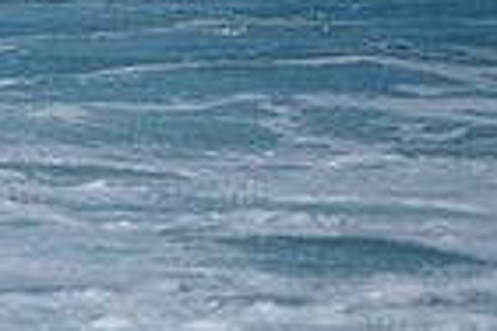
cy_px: -157
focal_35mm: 2054
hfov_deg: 1.0
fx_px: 28354
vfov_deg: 0.7
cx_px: -419
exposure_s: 1/2000
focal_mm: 500
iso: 140
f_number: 5.6
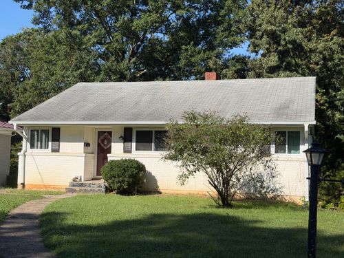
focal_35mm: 48
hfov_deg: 39.7
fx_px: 477
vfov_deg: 30.3
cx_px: 172
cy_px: 129
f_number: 1.78
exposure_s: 1/4587
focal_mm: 6.76
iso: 64
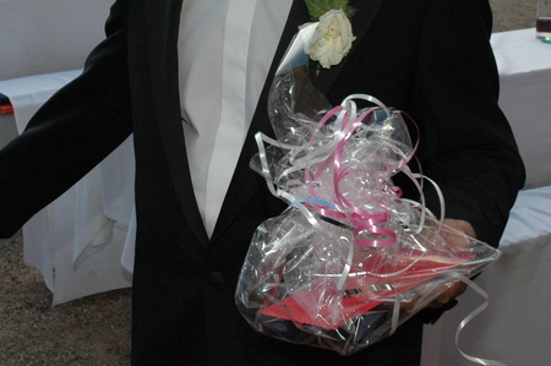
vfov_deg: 16.7
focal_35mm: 80
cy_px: 4
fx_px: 1223
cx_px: 261
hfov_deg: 25.4
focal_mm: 24
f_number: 7.1
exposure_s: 1/200
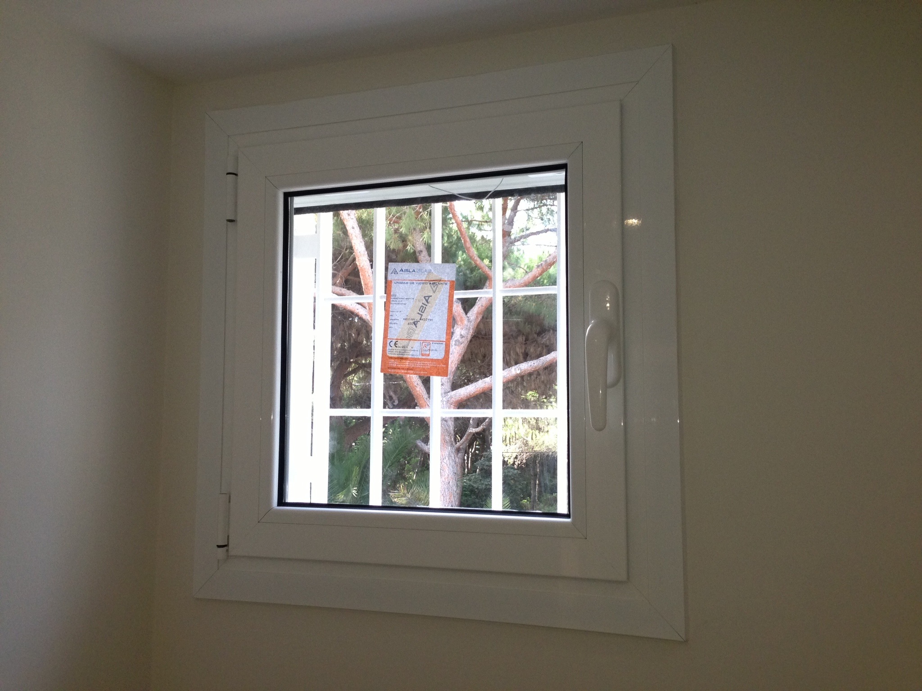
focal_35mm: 33
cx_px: 461
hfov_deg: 55.4
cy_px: 346
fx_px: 879
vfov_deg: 42.9
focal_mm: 4.13
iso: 125
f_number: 2.4
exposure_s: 1/120
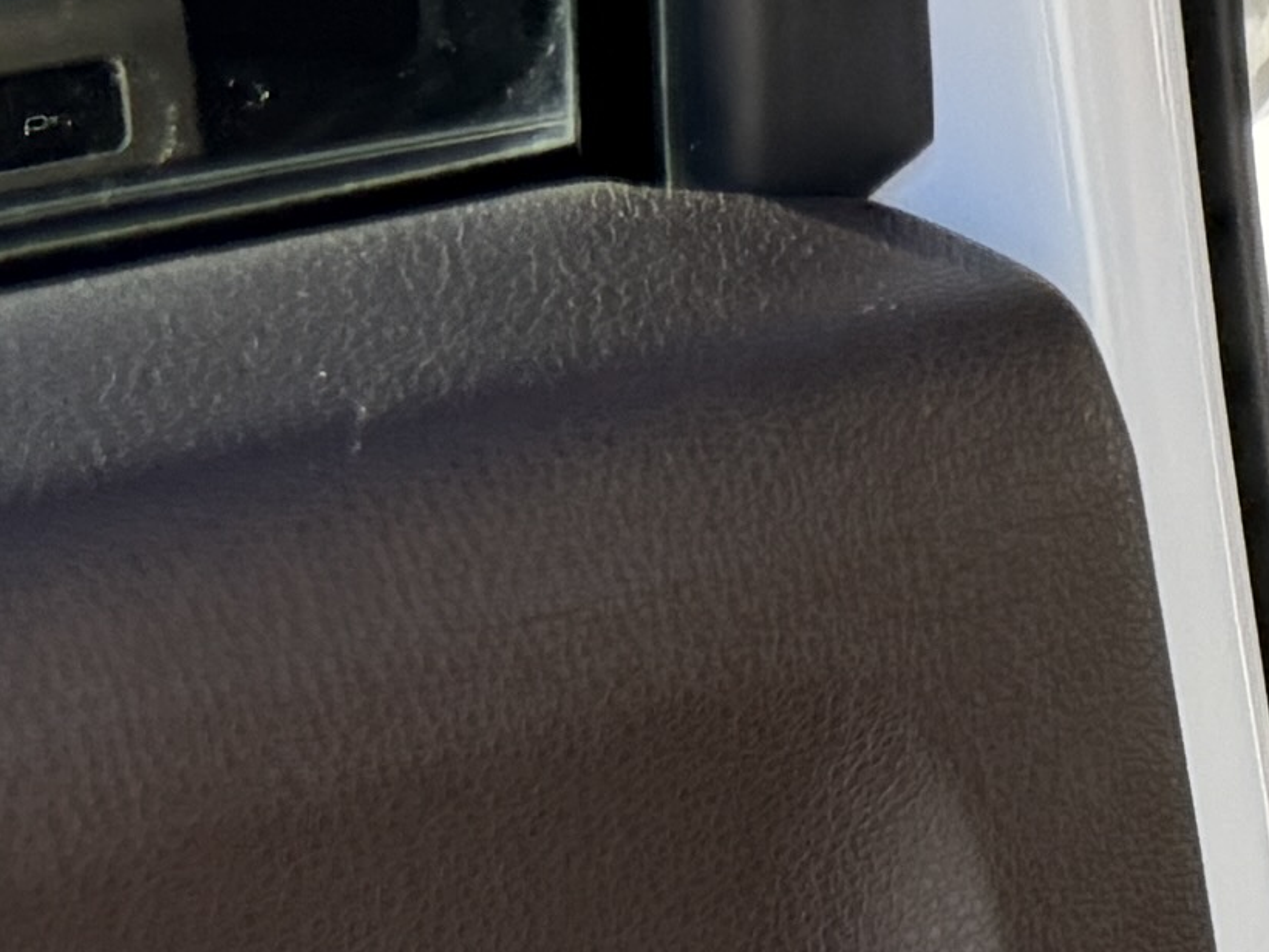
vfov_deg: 8.9
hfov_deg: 8.8
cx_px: 4215
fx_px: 6123
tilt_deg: -16.4
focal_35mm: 167
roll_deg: +1.5
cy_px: 665
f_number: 1.78
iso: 100
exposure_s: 1/757
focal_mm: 6.76
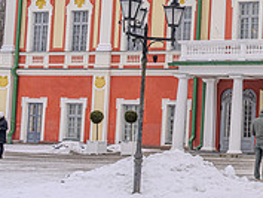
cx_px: 401
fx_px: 707
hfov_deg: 18.5
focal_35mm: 93
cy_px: 84
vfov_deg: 15.9
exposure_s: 1/125
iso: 160
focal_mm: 28
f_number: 6.3
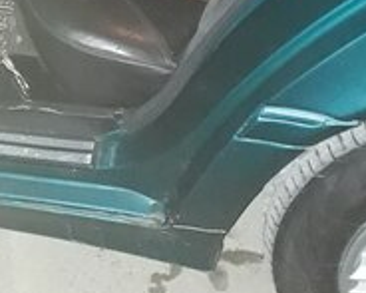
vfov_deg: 19.0
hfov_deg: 26.5
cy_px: -140
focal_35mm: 71
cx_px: 99
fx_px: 769
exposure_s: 1/17
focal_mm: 3.6
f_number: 1.9
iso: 500
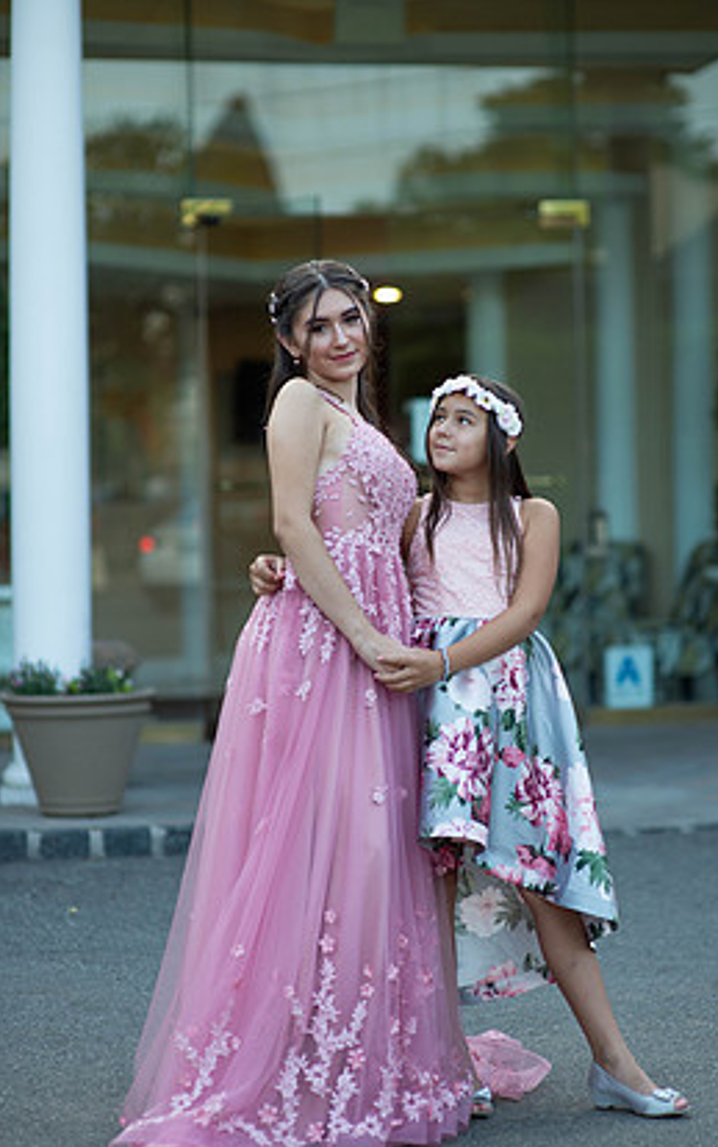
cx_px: 406
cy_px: 593
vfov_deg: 22.1
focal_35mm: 94
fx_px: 2941
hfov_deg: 13.9
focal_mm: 85
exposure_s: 1/800
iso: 250
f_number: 2
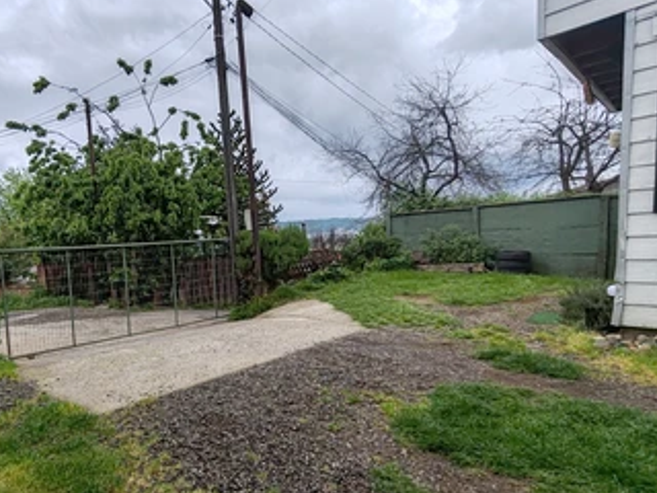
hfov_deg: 74.2
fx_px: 418
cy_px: 273
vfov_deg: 60.9
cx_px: 222
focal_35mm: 22
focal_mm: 1.96
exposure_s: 1/1000
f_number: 2.2
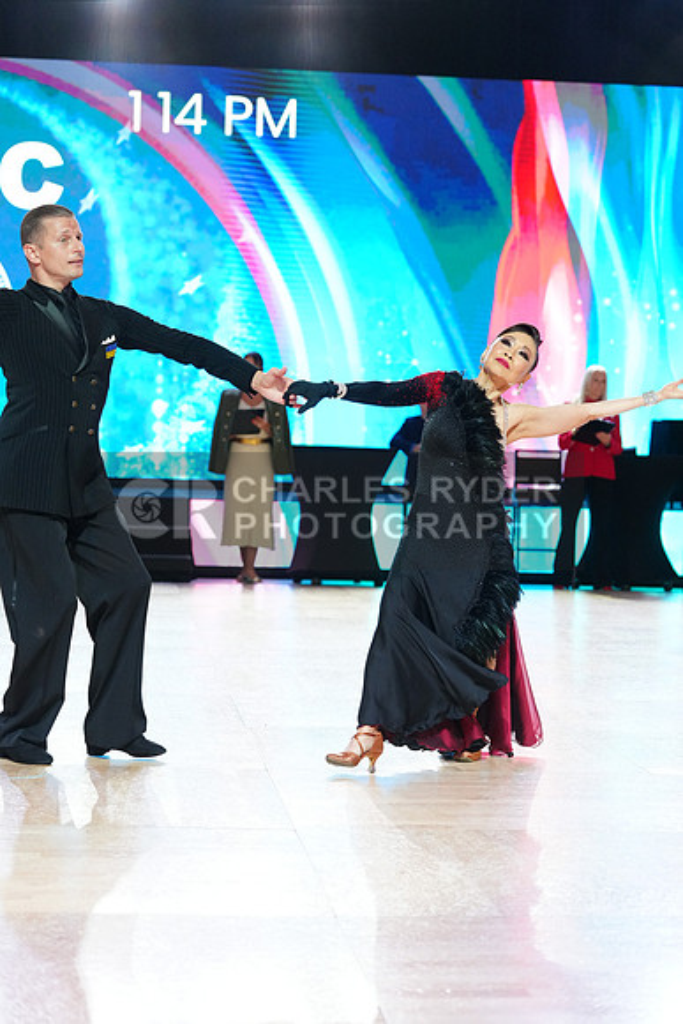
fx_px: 2332
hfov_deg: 16.7
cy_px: 512
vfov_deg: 24.8
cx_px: 342
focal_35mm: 82
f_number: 4
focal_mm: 82
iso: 2500
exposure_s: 1/250
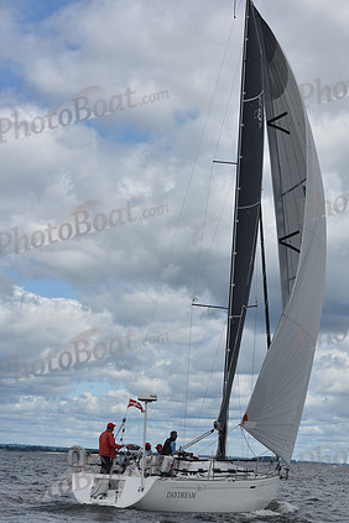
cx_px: 233
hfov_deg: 14.2
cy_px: 273
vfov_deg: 21.2
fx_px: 1396
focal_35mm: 96
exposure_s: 1/800
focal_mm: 70
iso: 250
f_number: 11
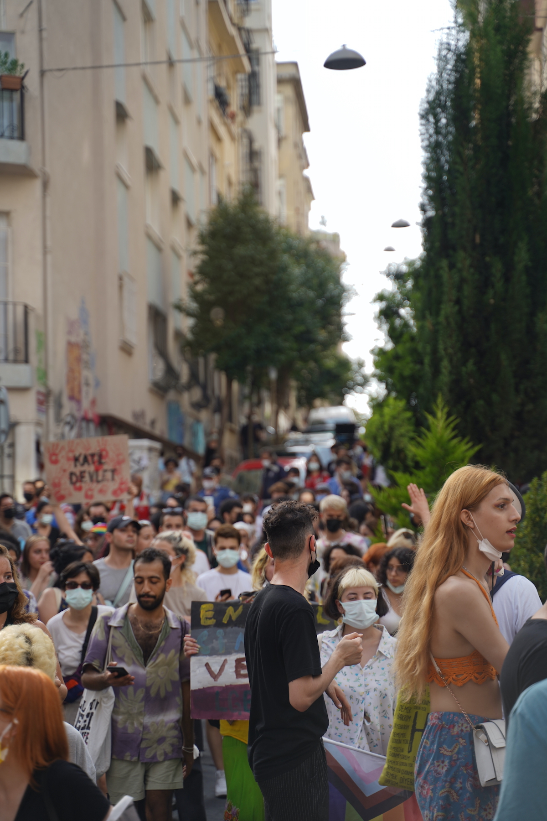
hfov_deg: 18.2
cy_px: 410
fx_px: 1709
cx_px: 274
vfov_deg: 27.0
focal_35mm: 75
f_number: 2.8
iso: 50
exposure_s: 1/250
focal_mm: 75
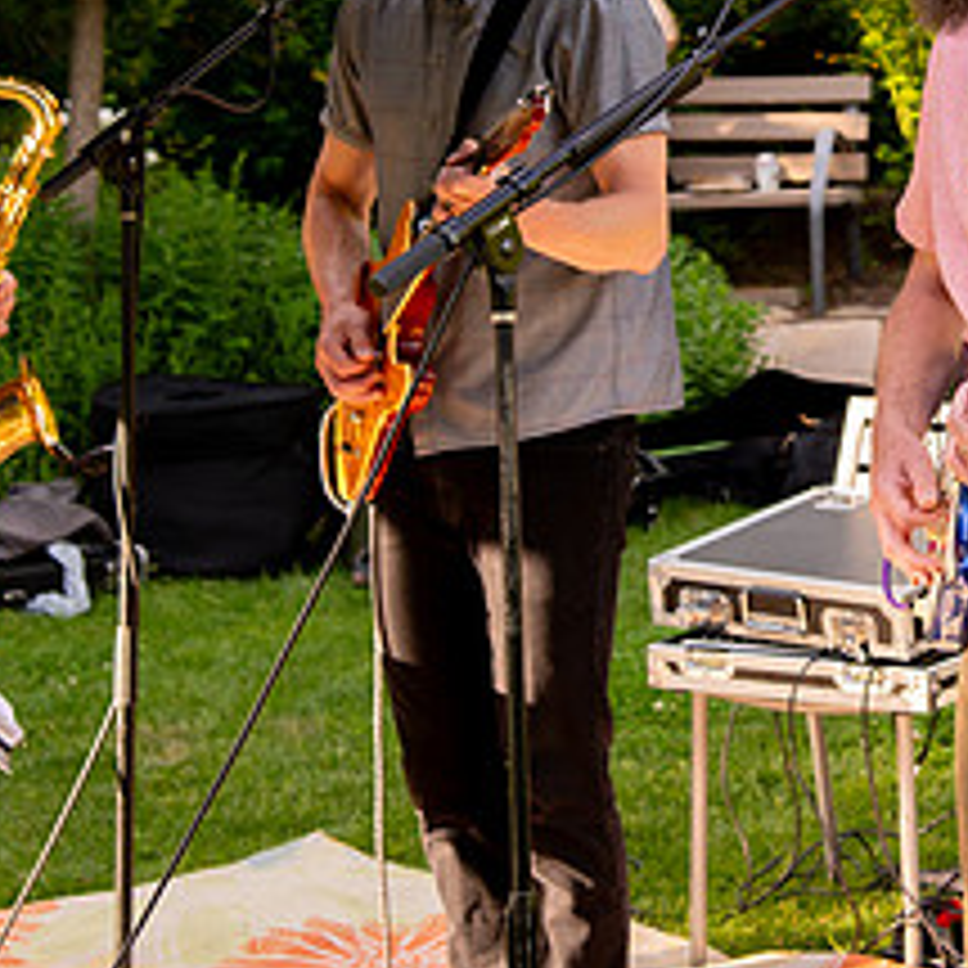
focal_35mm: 131
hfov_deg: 13.1
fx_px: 4145
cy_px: 111
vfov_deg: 13.2
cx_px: 982
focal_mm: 52
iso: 500
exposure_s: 1/320
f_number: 5
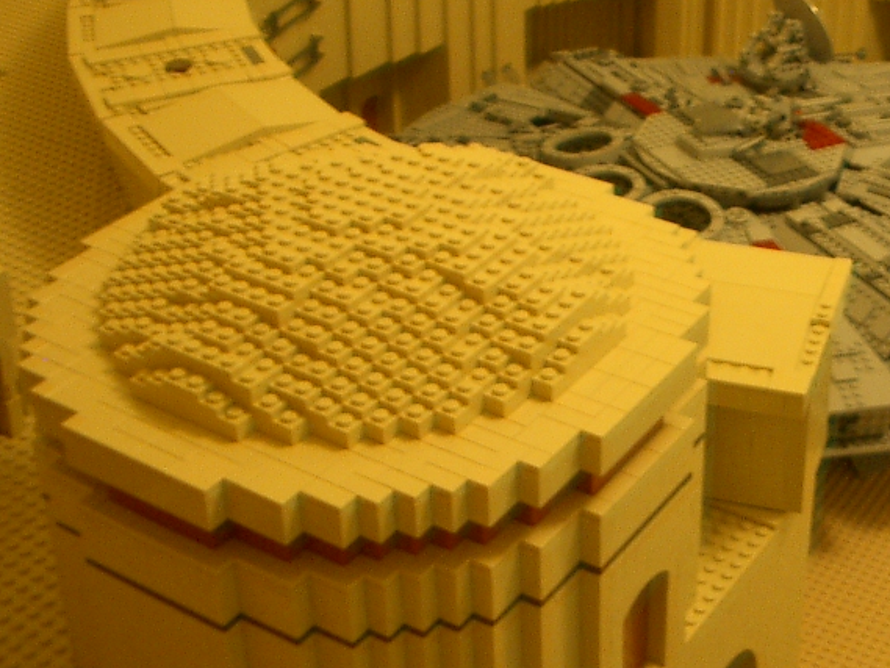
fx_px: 1620
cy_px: 120
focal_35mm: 63
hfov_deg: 30.2
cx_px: 674
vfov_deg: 22.9
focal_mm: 5.8
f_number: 2.6
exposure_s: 1/8
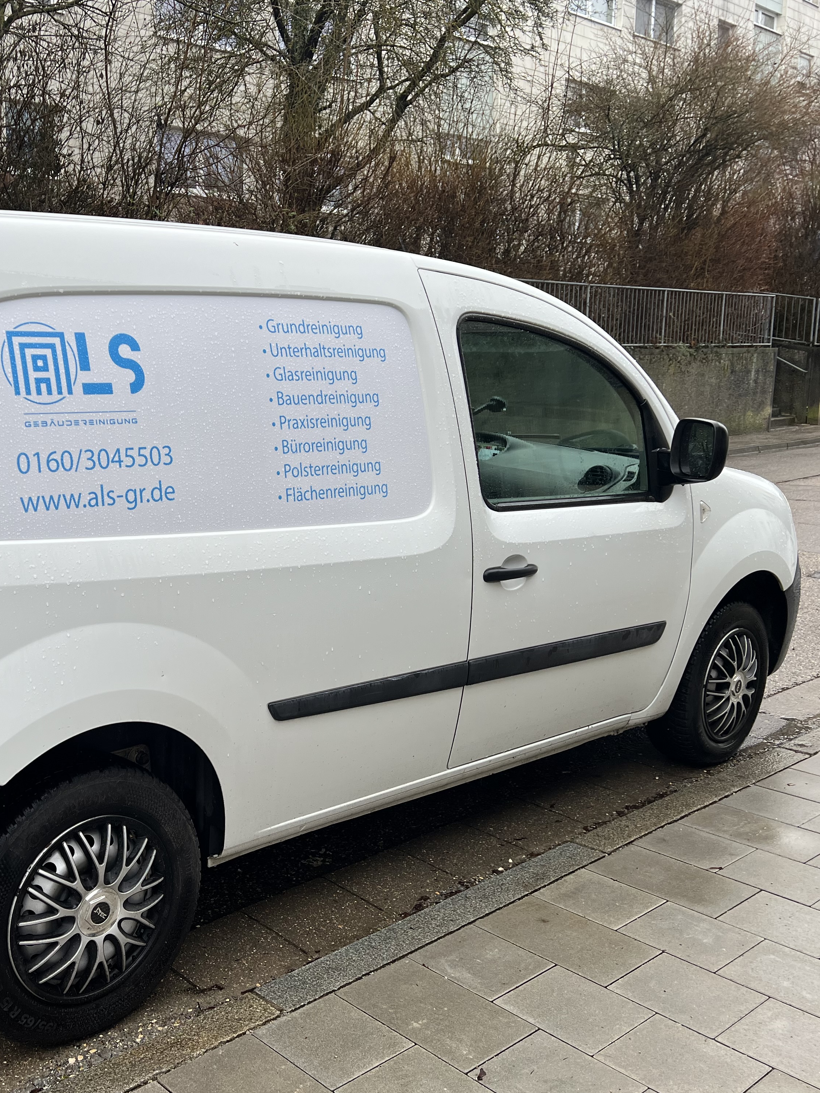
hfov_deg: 39.4
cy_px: 546
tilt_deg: -8.9
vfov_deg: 52.6
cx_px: 184
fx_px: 1106
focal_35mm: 35
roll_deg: +0.8
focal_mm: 5.7
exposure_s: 1/190
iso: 40
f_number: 1.5
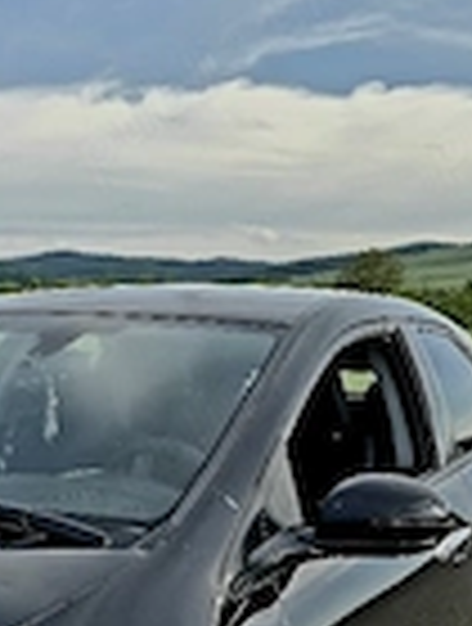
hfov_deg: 21.3
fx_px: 1194
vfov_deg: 28.9
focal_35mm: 66
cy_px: 468
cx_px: -40
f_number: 1.8
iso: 25
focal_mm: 5.4
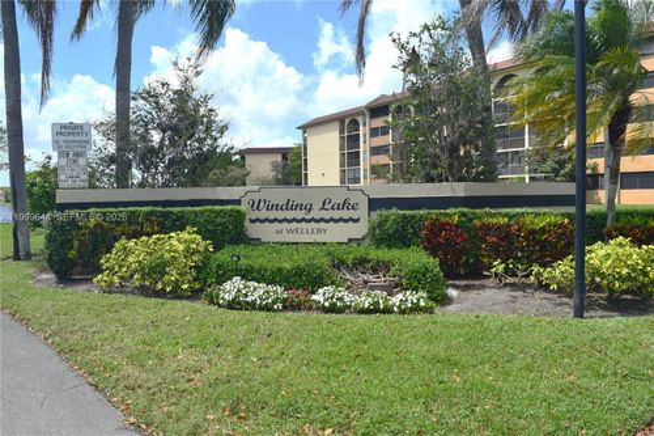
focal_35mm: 27
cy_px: 218
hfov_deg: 67.4
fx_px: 490
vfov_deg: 47.9
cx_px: 327
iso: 360
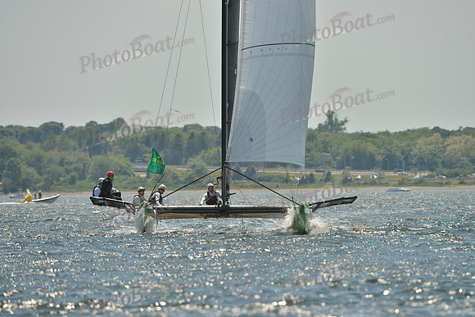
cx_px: 238
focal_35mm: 400
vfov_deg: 3.4
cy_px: 158
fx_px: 5279
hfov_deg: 5.2
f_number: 7.1
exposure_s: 1/1600
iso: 280
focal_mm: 400
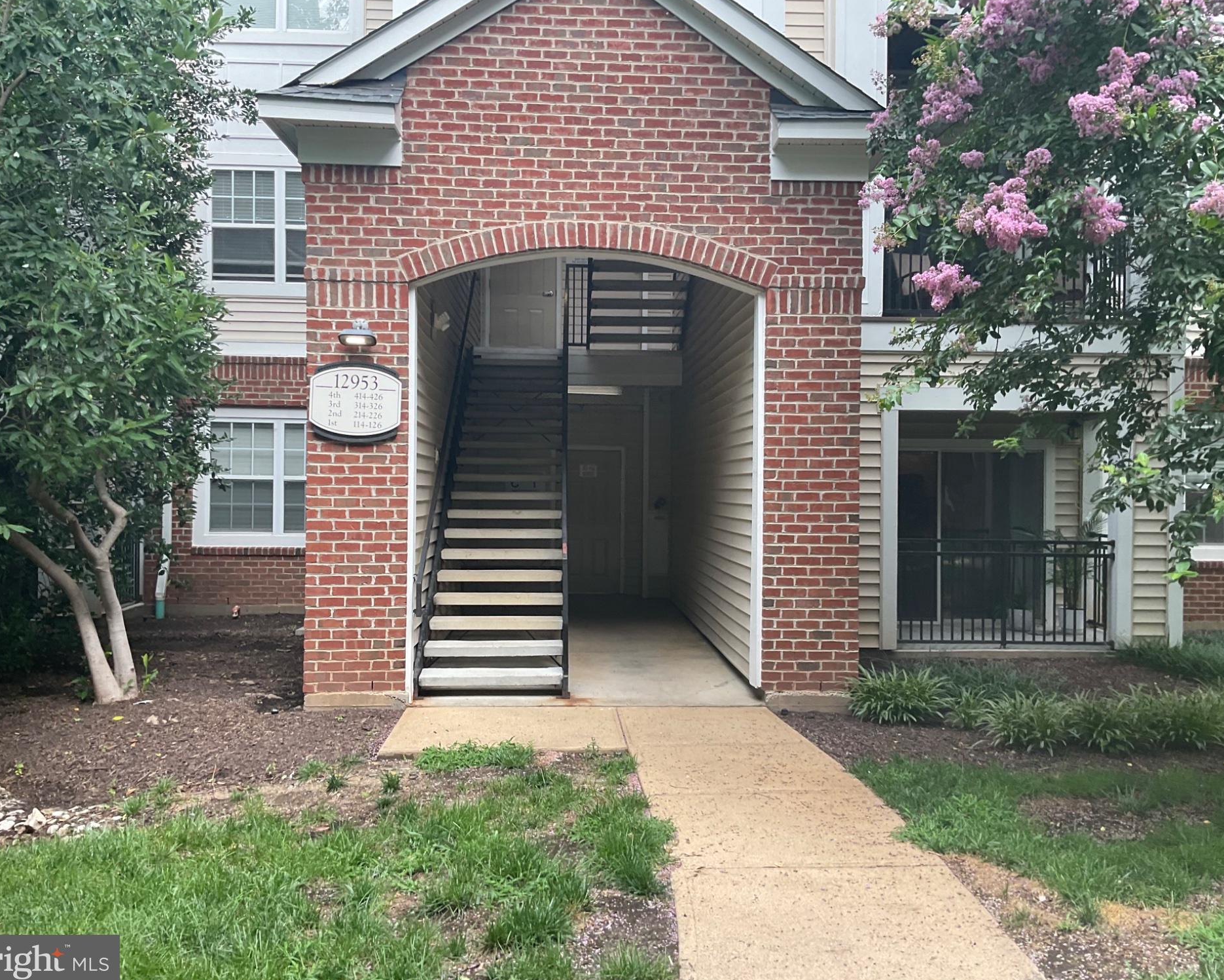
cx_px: 626
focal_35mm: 31
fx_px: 1123
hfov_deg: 57.2
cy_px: 485
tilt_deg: -2.8
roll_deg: +0.4
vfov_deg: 47.1
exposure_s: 1/130
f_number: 1.8
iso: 16
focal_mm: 3
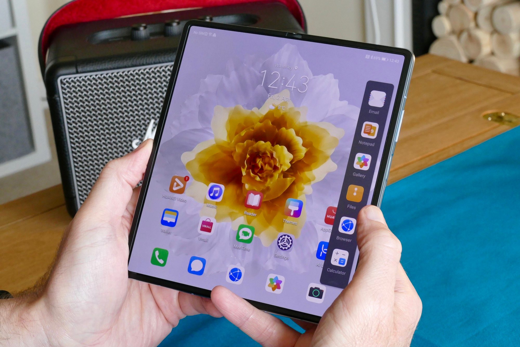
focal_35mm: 69
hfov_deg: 29.2
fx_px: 997
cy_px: 174
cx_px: 260
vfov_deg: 19.7
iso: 1000
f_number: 6.3
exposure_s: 1/80
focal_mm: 25.32
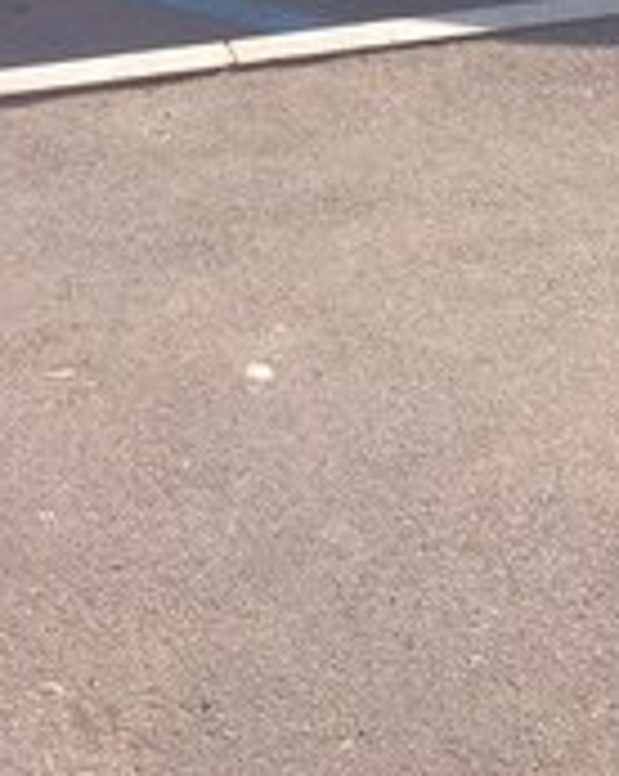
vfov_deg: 18.3
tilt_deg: -18.5
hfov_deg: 15.6
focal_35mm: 98
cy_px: -215
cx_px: 435
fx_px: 2248
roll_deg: +0.0
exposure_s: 1/575
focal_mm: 4.28
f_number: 2.4
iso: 50
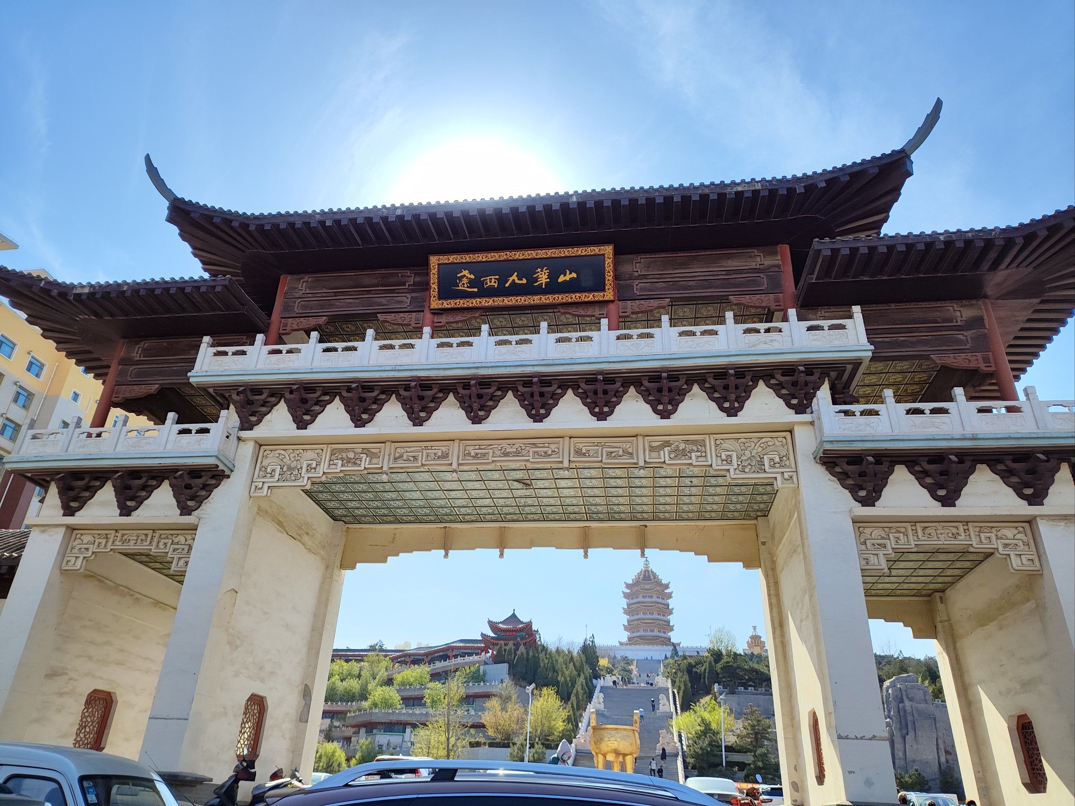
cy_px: 403
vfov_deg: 56.8
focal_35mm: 24
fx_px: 745
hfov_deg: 71.6
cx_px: 538
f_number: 1.65
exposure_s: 1/1667
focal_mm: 5.26
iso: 50
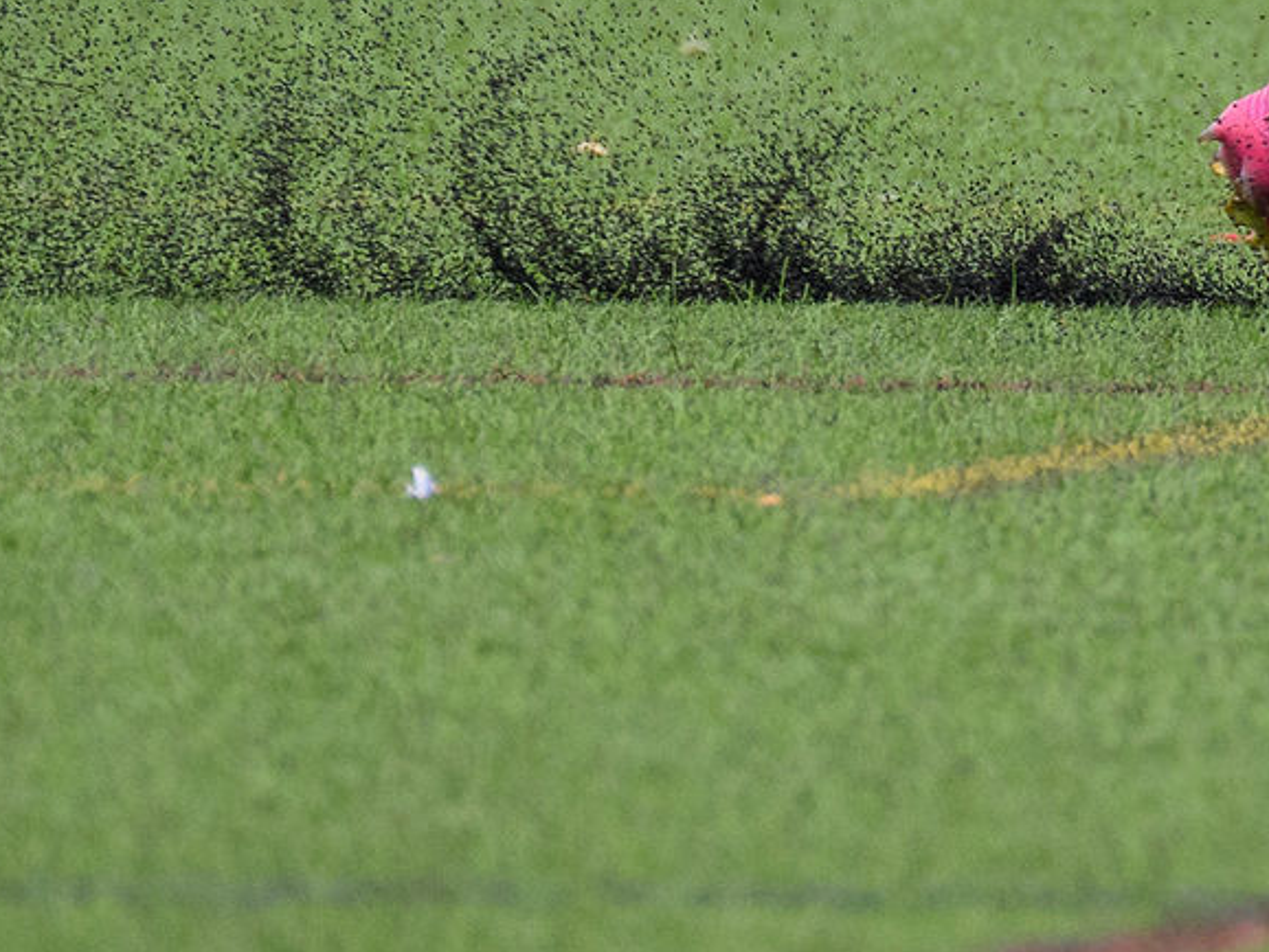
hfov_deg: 1.1
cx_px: 1672
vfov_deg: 0.8
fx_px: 68068
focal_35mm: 1856
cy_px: 153
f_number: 5.3
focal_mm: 320
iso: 1250
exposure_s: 1/1250
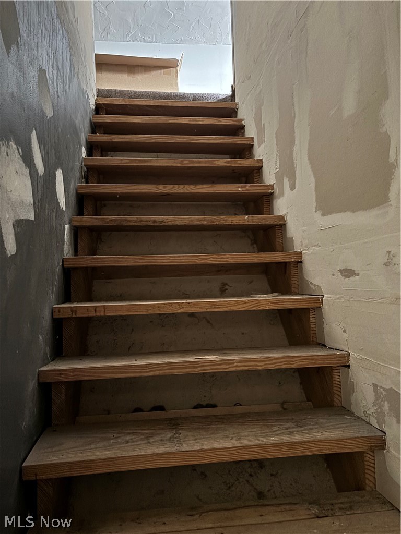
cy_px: 267
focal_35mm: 26
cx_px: 200
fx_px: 402
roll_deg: +2.4
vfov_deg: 67.3
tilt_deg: +1.6
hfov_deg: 53.1
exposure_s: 1/16
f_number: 1.6
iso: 1000
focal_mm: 5.96
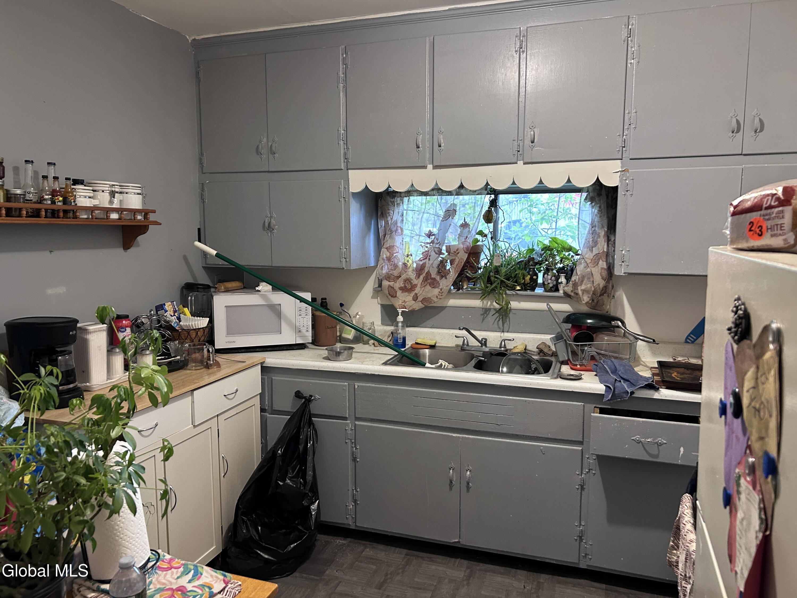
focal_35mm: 26
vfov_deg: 53.1
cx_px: 398
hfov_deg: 67.3
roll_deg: +0.7
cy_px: 299
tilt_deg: -6.5
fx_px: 599
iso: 250
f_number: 1.5
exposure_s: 1/60
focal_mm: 5.7
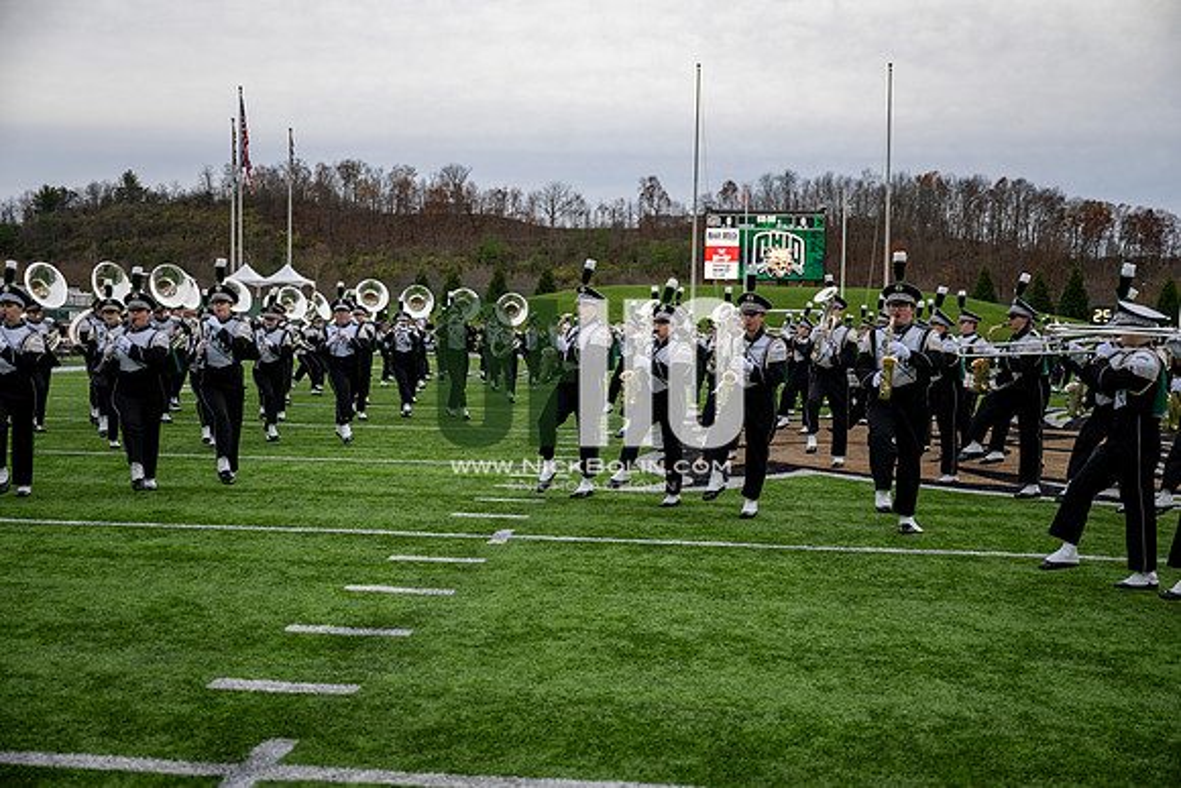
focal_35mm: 36
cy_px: 394
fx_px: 1181
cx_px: 590
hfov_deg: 53.1
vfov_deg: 36.9
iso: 125
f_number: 2.8
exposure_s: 1/500
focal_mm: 36
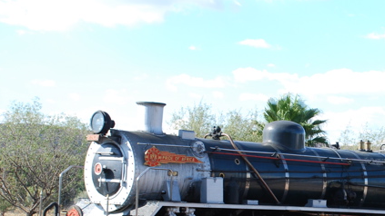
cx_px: 363
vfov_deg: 10.7
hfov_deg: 18.6
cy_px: 184
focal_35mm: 113
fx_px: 1154
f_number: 9
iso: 200
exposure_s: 1/125
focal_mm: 38
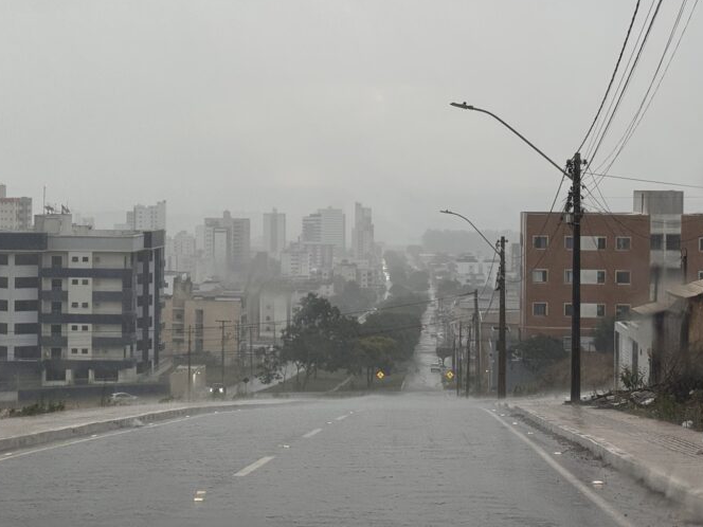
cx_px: 223
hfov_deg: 26.2
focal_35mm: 74
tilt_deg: -1.7
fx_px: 1503
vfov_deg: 19.9
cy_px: 205
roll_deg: +0.1
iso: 64
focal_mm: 6.76
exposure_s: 1/121
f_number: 1.78
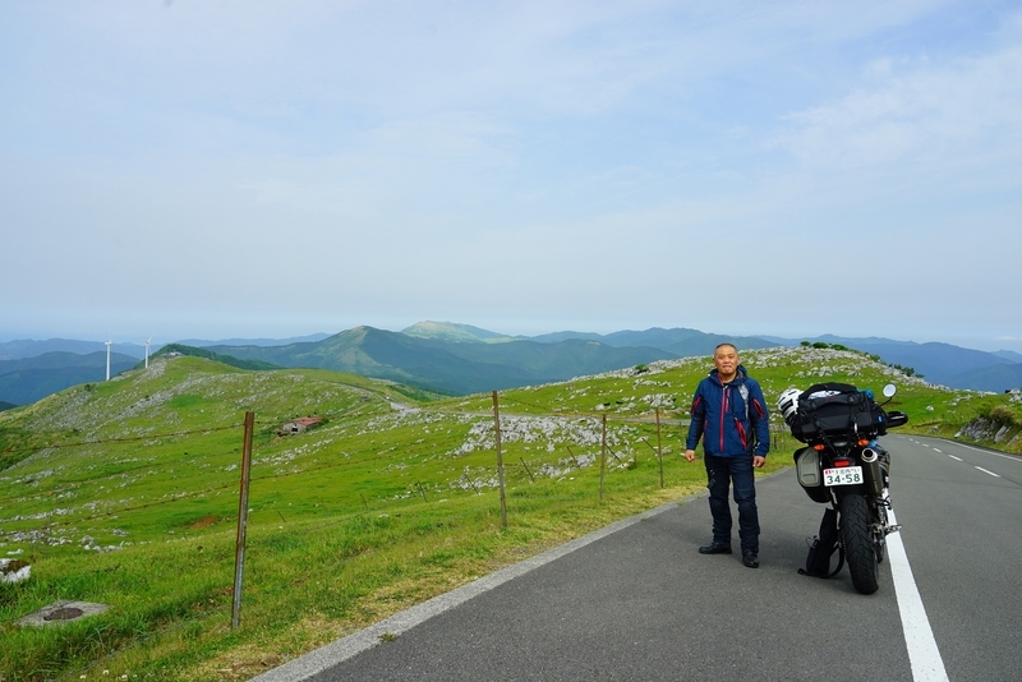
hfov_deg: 65.5
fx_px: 795
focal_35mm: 28
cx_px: 511
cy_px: 341
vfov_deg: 46.4
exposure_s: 1/125
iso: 100
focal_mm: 28
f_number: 11
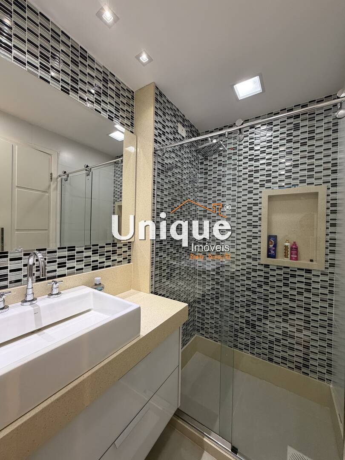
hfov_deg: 85.7
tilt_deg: -0.7
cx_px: 172
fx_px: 186
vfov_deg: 102.1
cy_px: 230
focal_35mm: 14
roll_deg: -1.0
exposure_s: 1/60
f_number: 2.2
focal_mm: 2.22
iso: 250
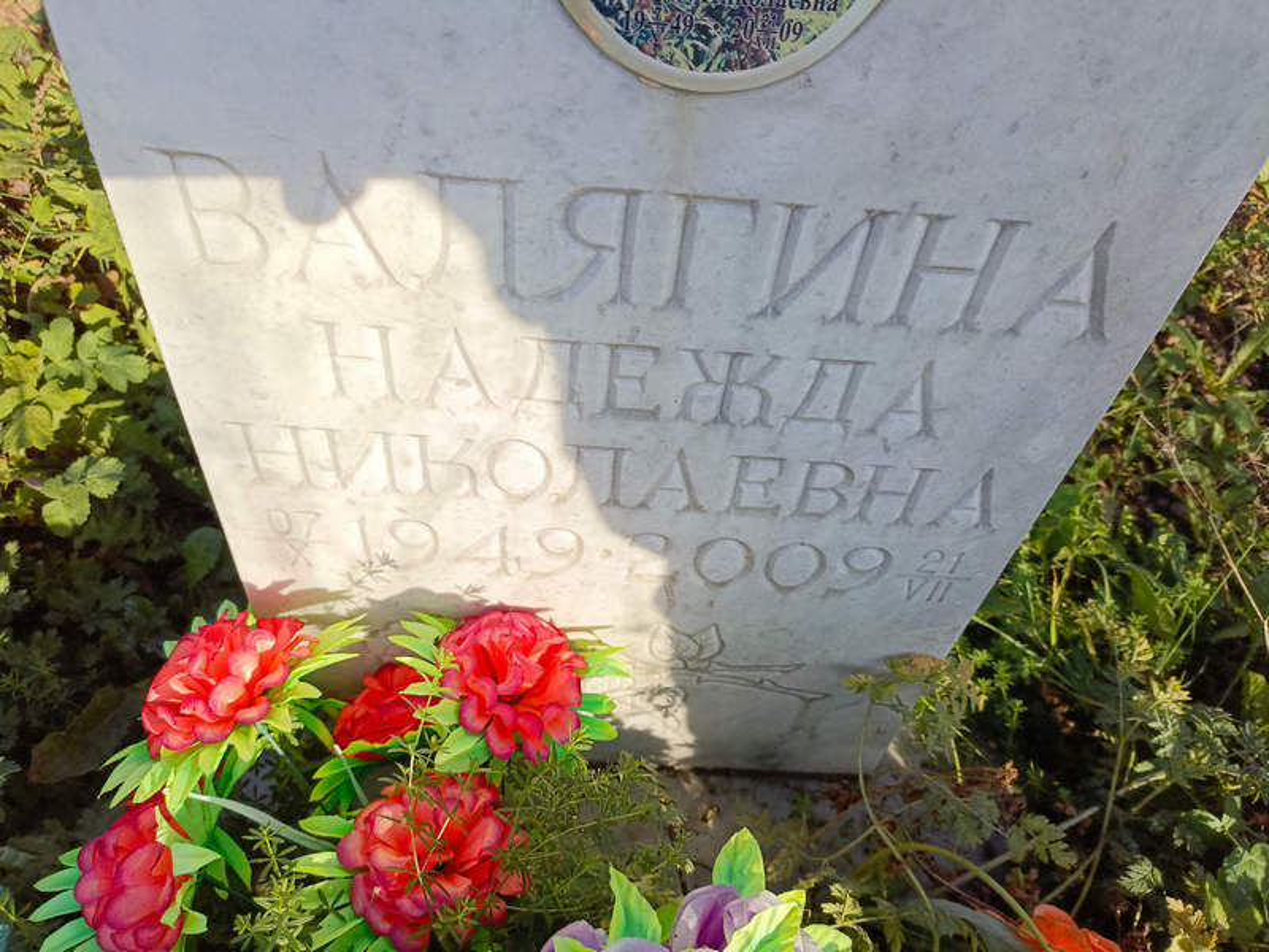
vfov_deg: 54.9
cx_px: 634
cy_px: 476
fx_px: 916
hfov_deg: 69.4
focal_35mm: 25
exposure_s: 1/1230
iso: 113
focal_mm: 4.76
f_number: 1.69
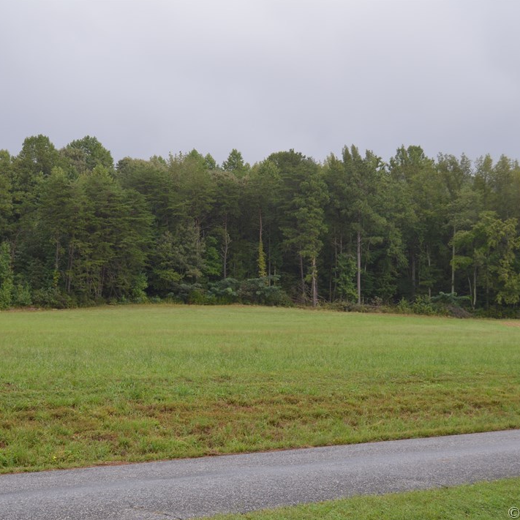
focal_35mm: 74
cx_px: 191
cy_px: 260
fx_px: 1258
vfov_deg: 23.4
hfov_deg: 23.3
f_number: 5.6
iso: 110
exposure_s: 1/125
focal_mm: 38
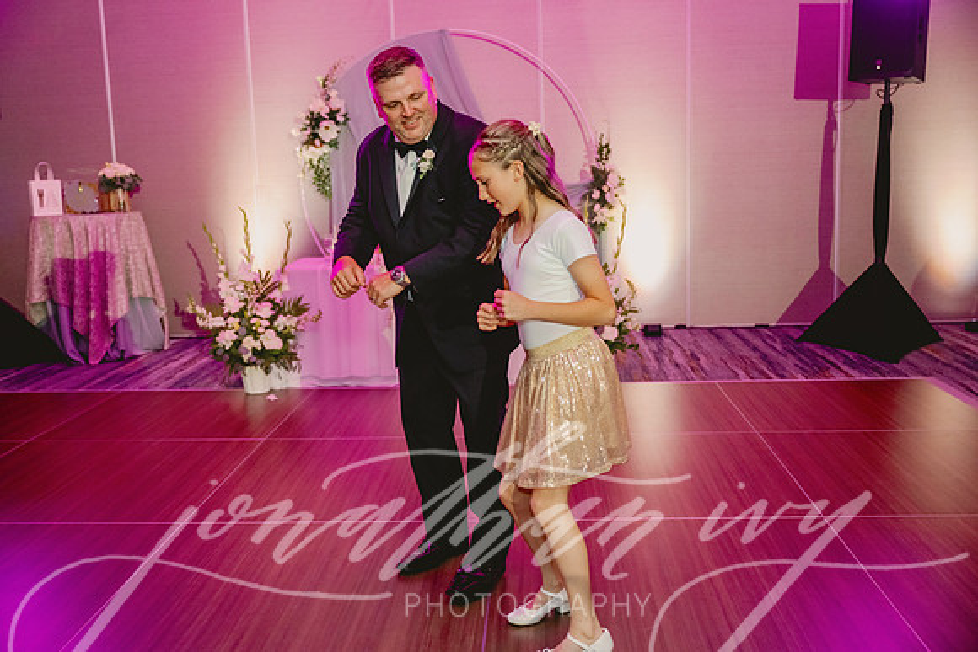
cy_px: 326
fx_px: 1033
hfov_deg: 50.7
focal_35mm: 38
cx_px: 489
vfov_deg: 35.1
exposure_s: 1/125
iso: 2500
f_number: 2.8
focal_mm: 38
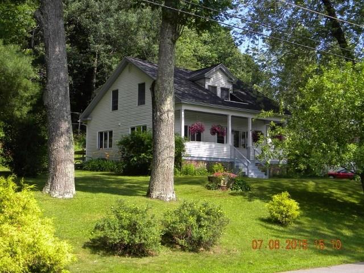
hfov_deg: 40.4
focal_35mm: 47
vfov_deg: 30.9
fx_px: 494
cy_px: 136
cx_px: 182
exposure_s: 1/343
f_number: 3.9
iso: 80
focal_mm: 8.6
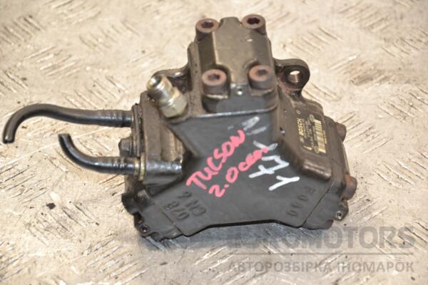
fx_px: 1872
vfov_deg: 8.7
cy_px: 142
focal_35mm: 158
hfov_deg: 13.0
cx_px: 214
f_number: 5.6
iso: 800
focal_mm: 105
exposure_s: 1/80
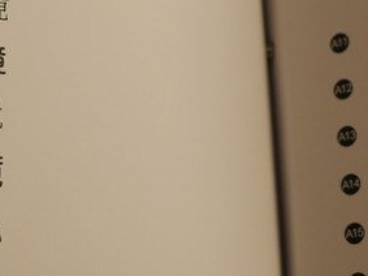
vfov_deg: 14.0
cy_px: 148
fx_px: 1126
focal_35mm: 106
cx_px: 186
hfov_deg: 18.6
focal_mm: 15
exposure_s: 1/125
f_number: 2
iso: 200
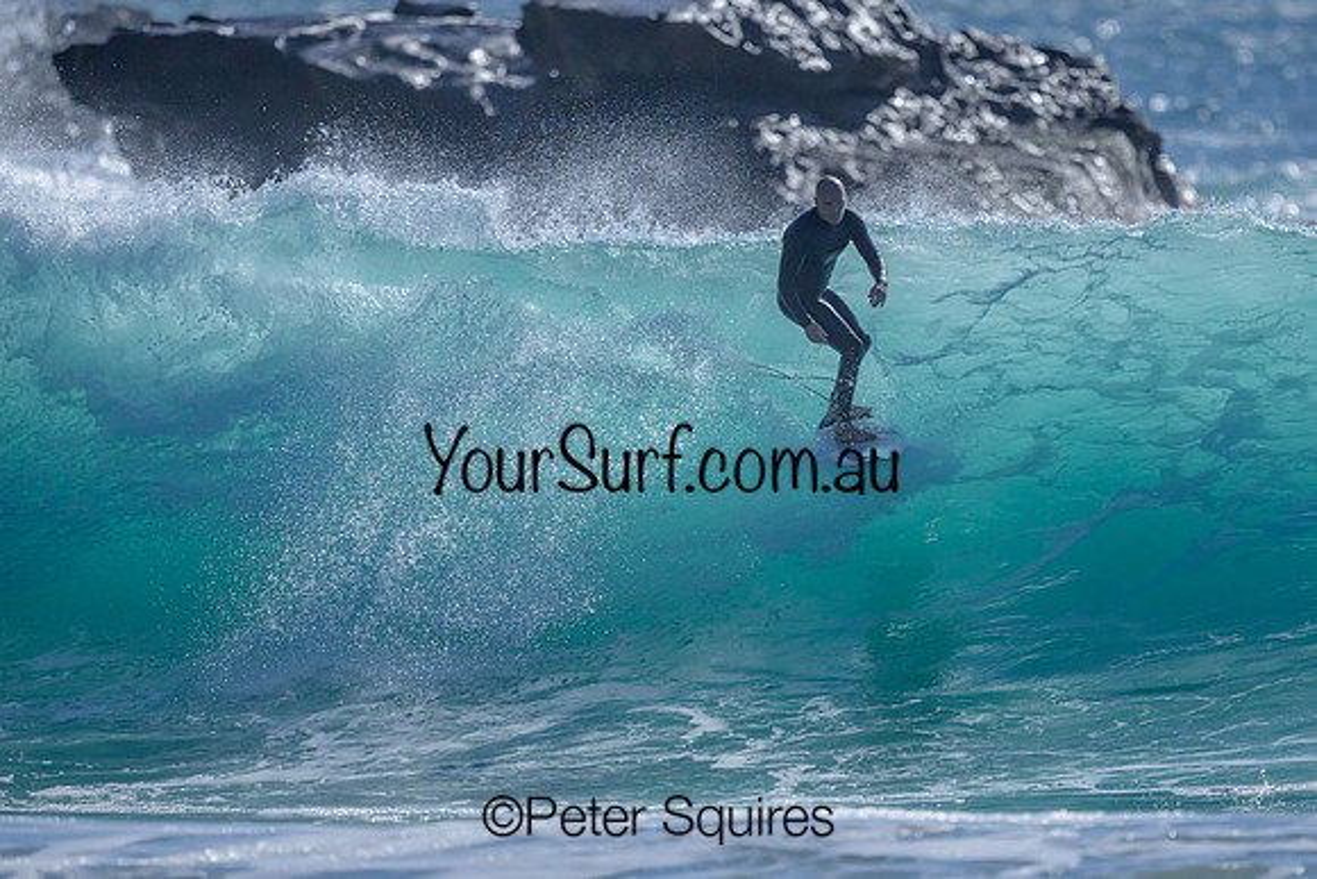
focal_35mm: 983
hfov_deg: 2.1
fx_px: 35968
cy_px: 498
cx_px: 809
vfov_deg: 1.4
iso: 1400
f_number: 6.3
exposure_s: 1/2000
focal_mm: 800
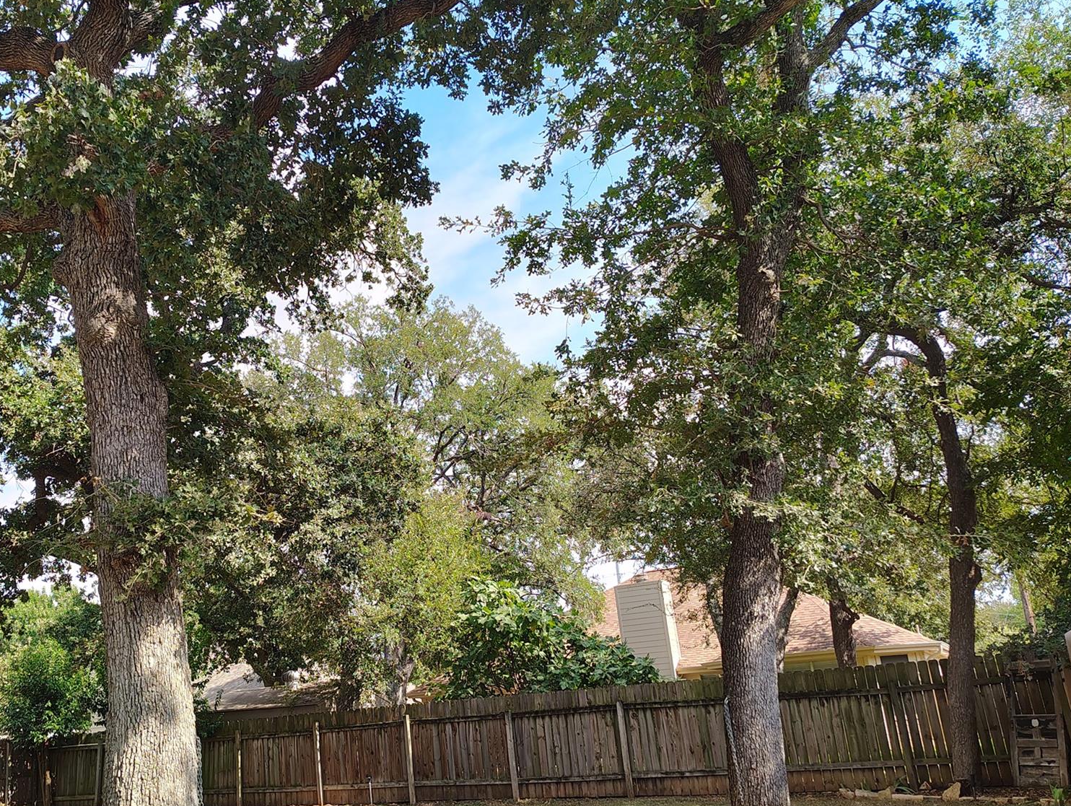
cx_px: 349
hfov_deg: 54.1
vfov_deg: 42.9
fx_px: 1022
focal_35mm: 33
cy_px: 478
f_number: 1.8
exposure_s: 1/251
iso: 100
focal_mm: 5.56
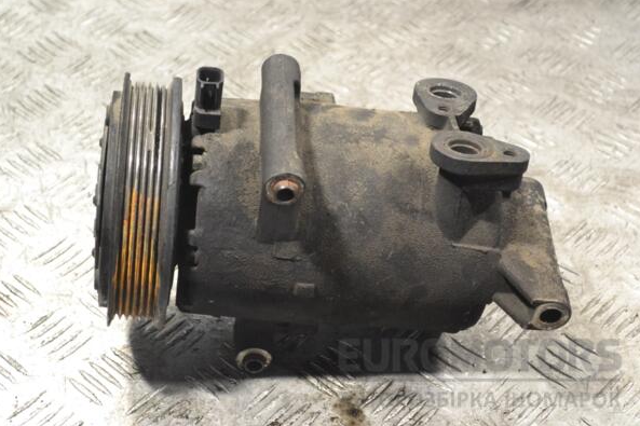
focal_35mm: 84
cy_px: 211
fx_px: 1484
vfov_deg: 16.3
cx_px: 318
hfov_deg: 24.3
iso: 3200
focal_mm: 55
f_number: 6.3
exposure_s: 1/160
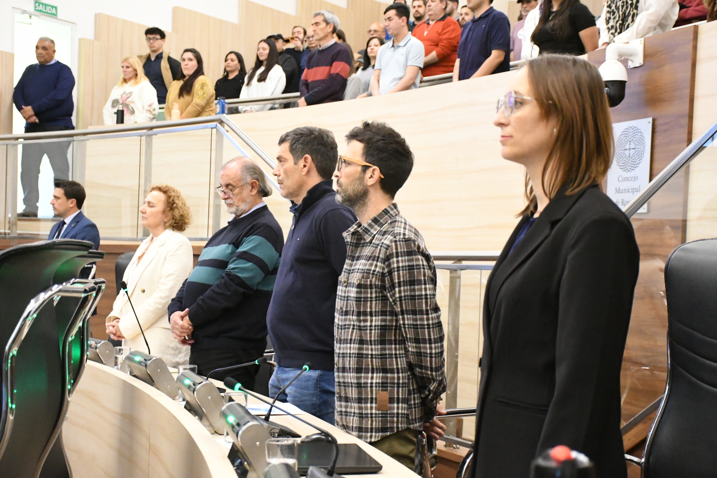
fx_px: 1195
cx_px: 358
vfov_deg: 22.6
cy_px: 239
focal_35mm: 60
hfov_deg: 33.4
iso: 10000
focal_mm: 40
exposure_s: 1/125
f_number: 4.5
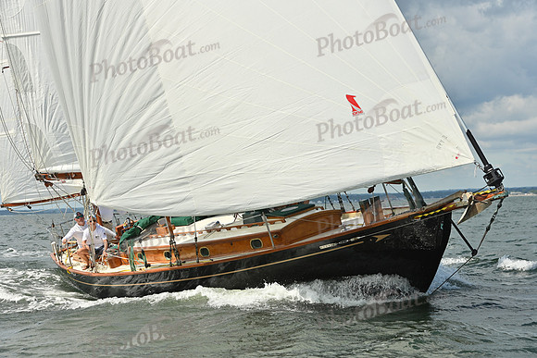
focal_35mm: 78
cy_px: 179
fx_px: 1164
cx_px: 268
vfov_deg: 17.5
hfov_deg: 26.0
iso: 250
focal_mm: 78
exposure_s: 1/1250
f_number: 9
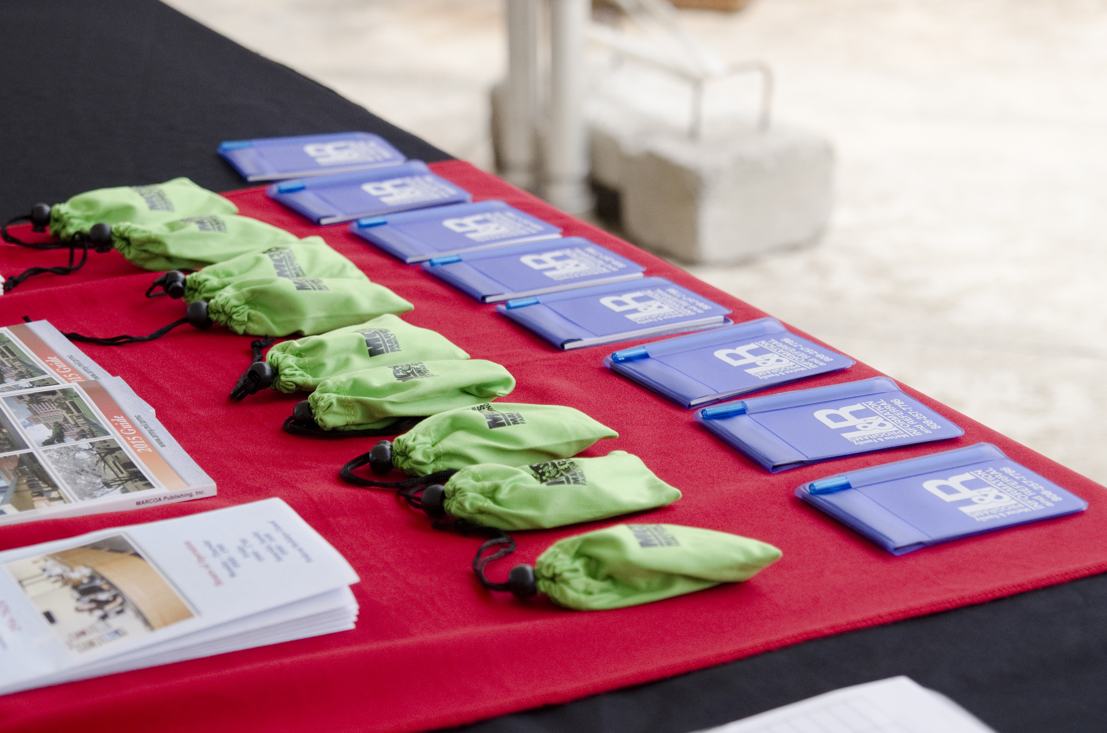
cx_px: 554
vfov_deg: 18.1
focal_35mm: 75
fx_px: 2301
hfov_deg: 27.0
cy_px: 366
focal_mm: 50
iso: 500
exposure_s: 1/2500
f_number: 4
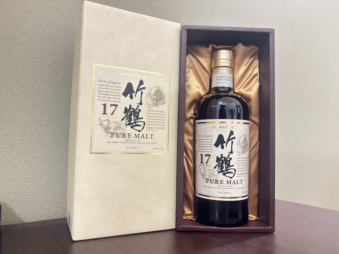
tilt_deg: +4.0
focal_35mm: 26
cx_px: 170
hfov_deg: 67.3
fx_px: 255
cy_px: 127
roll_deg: -1.5
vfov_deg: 53.1
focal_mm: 5.96
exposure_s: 1/17
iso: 1600
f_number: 1.6
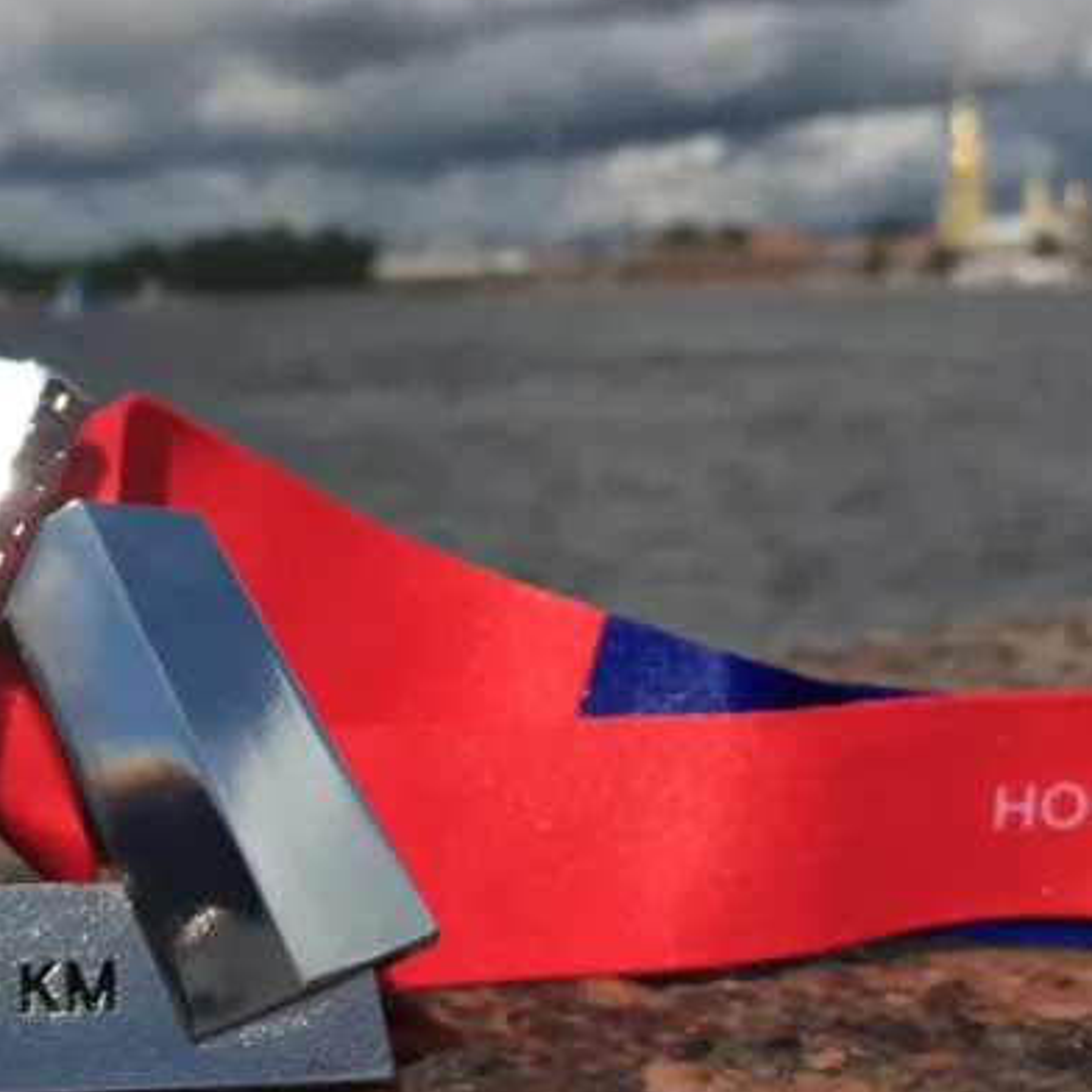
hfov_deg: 25.4
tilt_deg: -0.1
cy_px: 357
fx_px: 2391
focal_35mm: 67
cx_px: 262
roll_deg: -0.2
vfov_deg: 25.6
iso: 32
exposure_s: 1/4950
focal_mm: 4.15
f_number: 2.2
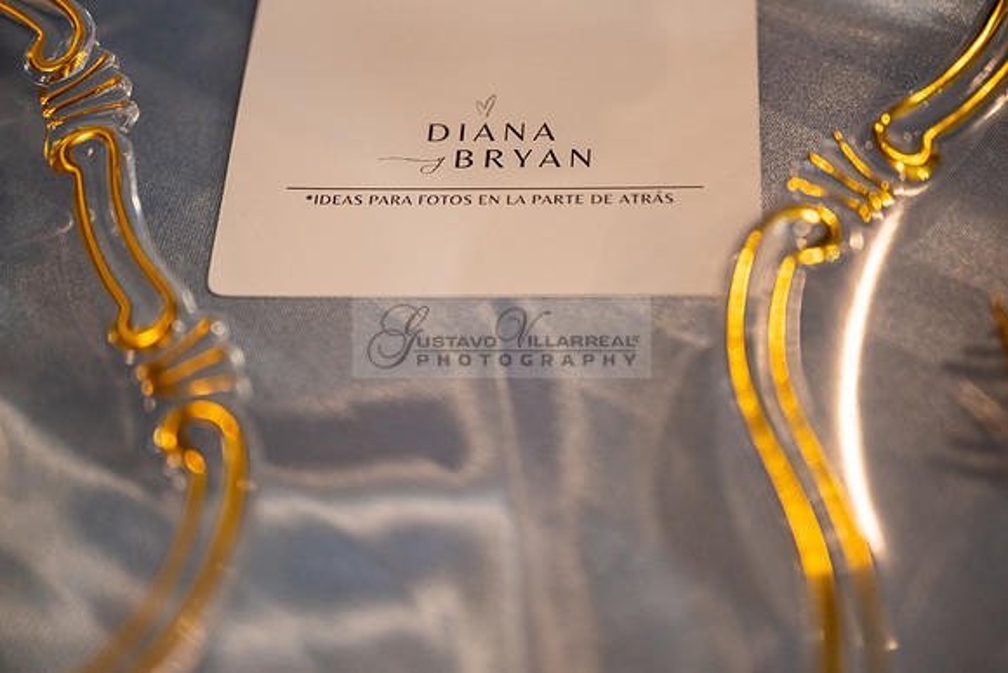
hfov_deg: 30.1
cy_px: 336
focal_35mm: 67
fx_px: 1876
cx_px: 504
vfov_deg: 20.3
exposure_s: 1/160
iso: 640
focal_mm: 67
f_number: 2.8
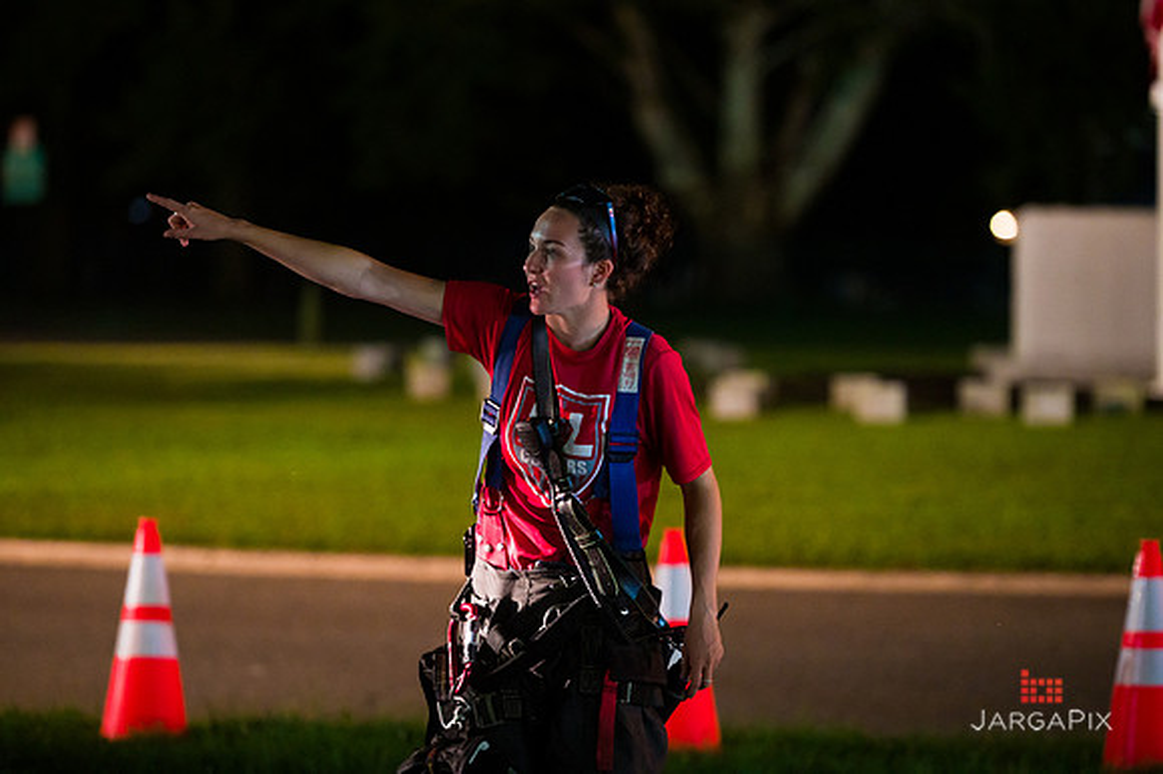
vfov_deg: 8.3
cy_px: 387
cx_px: 582
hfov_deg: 12.5
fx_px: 5327
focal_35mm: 165
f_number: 3.2
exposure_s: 1/125
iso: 3200
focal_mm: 165
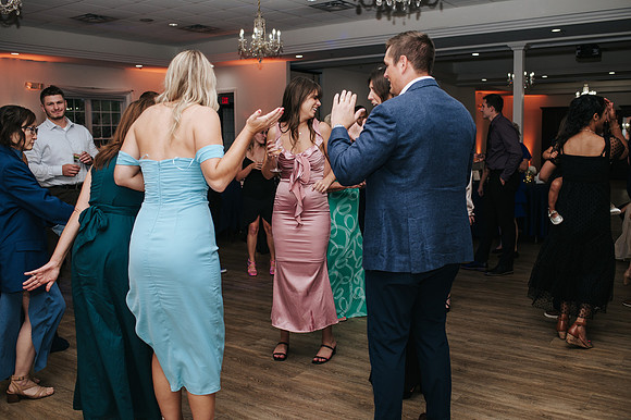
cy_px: 210
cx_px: 316
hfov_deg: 54.5
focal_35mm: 35
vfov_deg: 37.8
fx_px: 613
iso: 800
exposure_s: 1/200
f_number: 3.2
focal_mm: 35
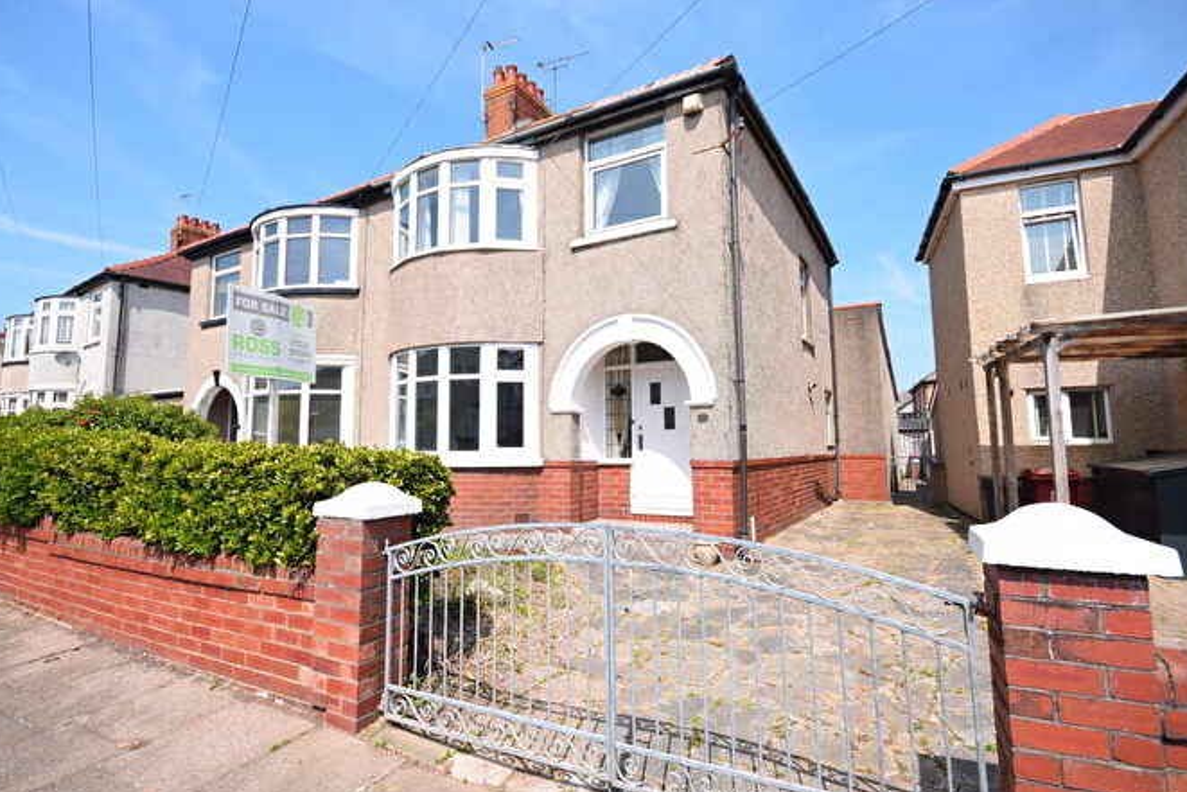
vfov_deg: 66.6
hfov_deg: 89.1
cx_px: 571
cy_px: 389
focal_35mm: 18
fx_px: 602
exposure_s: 1/400
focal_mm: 11.5
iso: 200
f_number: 10
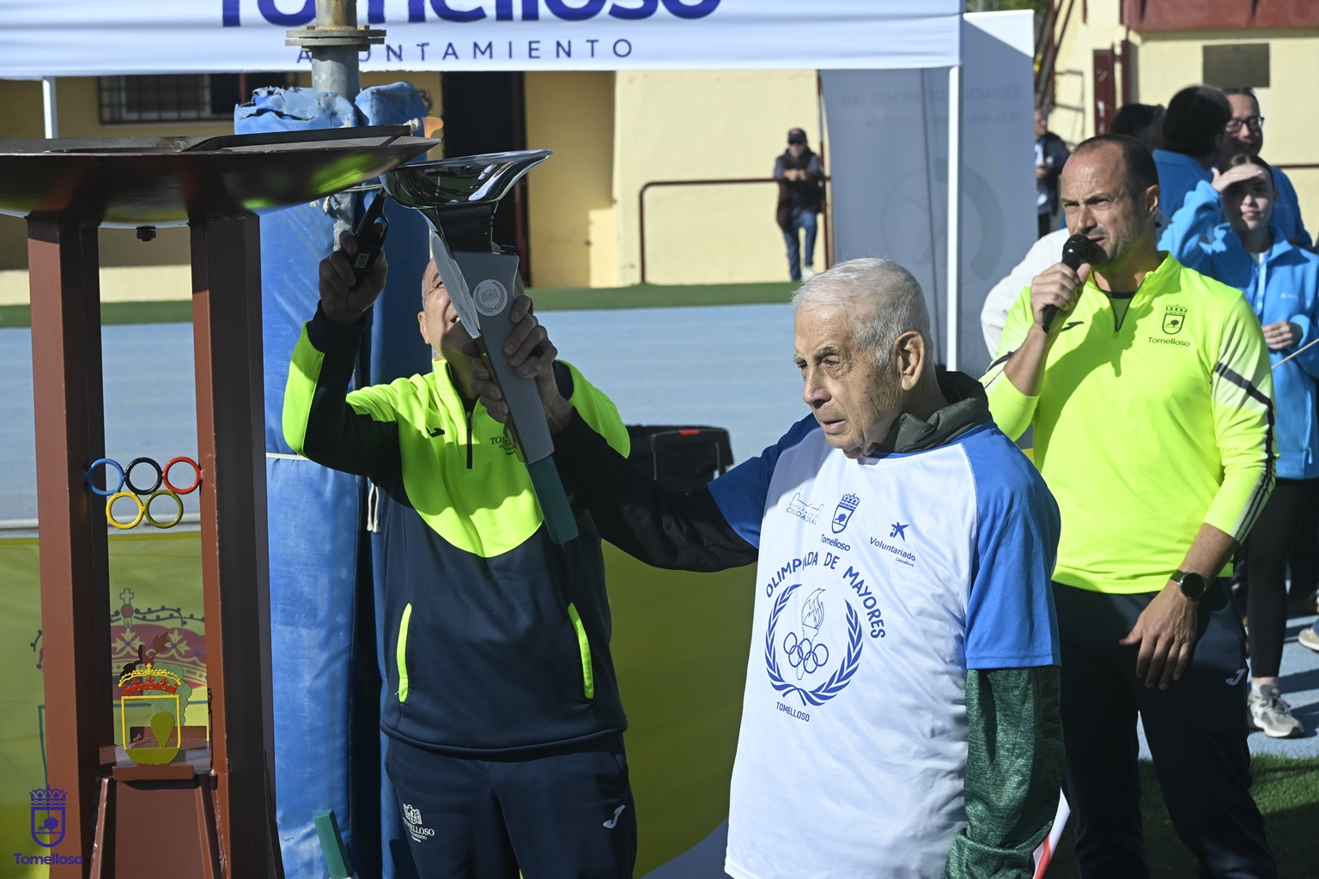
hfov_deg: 24.2
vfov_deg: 16.3
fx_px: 3077
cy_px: 440
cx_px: 660
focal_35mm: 84
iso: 500
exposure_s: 1/1250
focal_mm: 84
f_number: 10
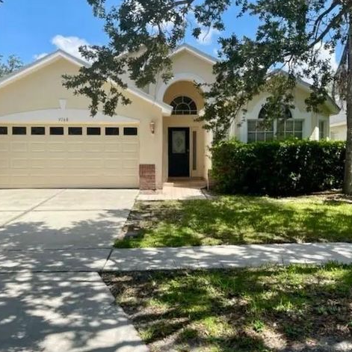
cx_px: 176
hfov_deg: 54.0
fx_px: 345
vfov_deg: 54.0
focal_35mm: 30
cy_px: 176
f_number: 1.6
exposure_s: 1/2288
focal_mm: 5.1
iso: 32
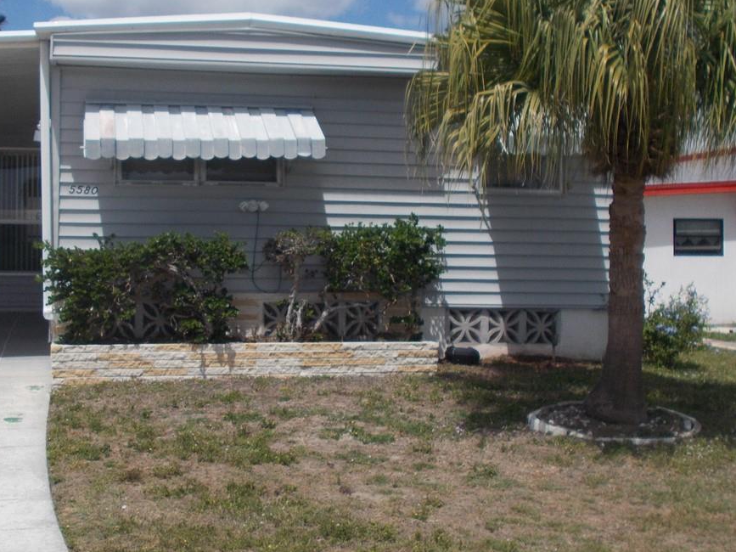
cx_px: 249
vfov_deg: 30.2
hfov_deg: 39.2
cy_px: 248
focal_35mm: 48
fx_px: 1020
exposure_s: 1/320
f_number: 8
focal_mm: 4.6
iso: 80
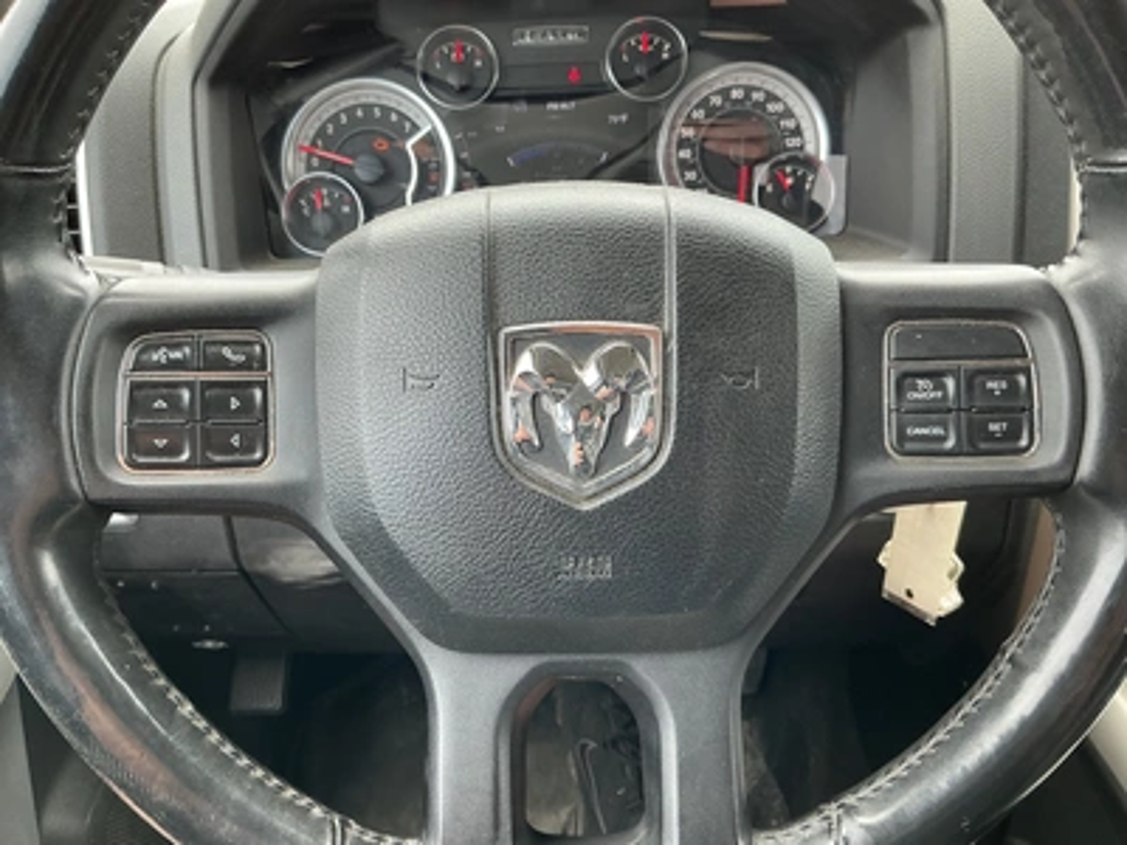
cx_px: 564
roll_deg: +3.2
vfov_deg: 49.7
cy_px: 422
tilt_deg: -28.3
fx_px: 912
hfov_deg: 63.4
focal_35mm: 28
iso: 64
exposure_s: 1/122
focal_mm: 3
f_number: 1.8
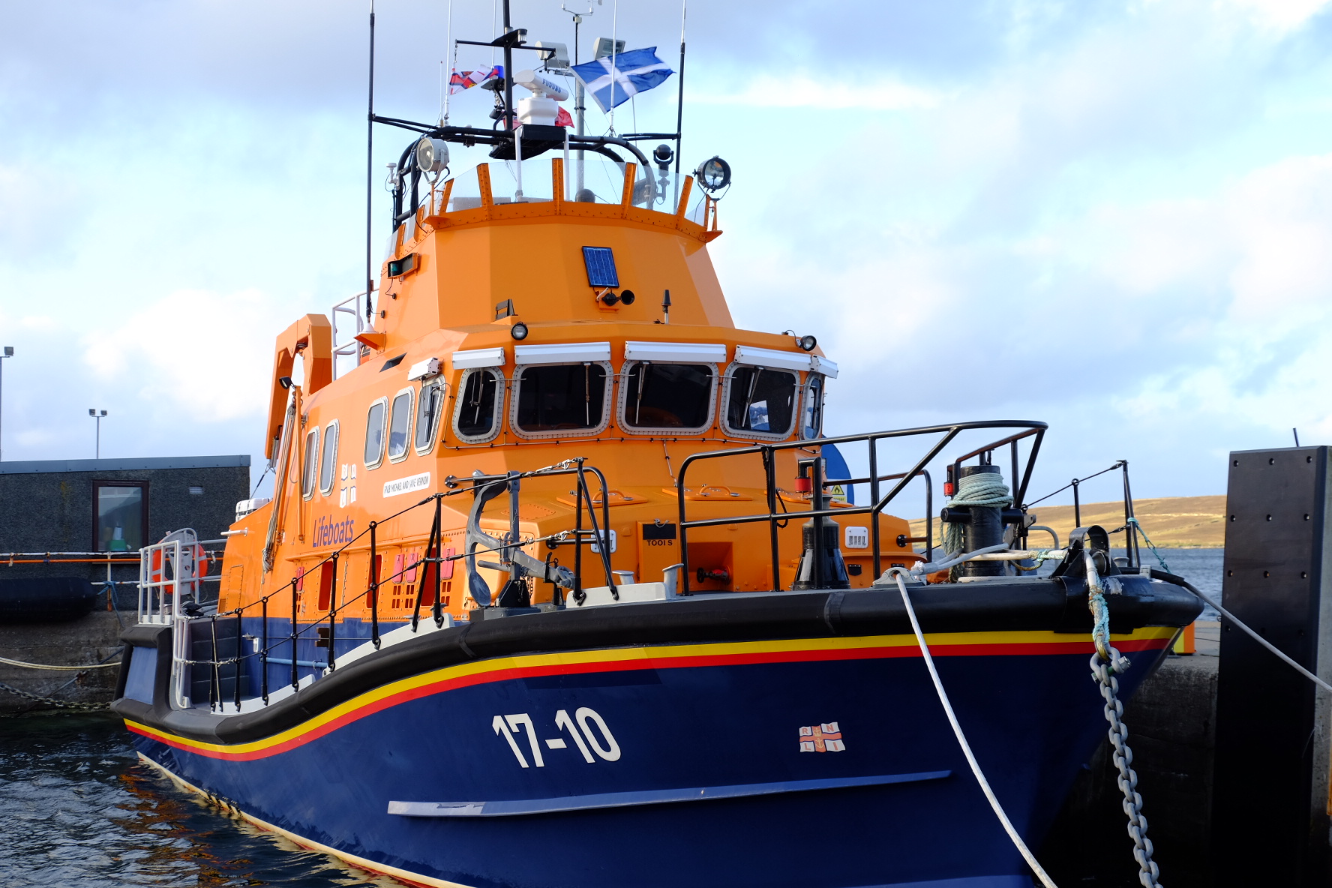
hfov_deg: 36.2
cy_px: 444
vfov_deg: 24.6
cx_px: 666
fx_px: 2035
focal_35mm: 55
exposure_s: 1/170
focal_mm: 36.6
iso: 320
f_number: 5.6
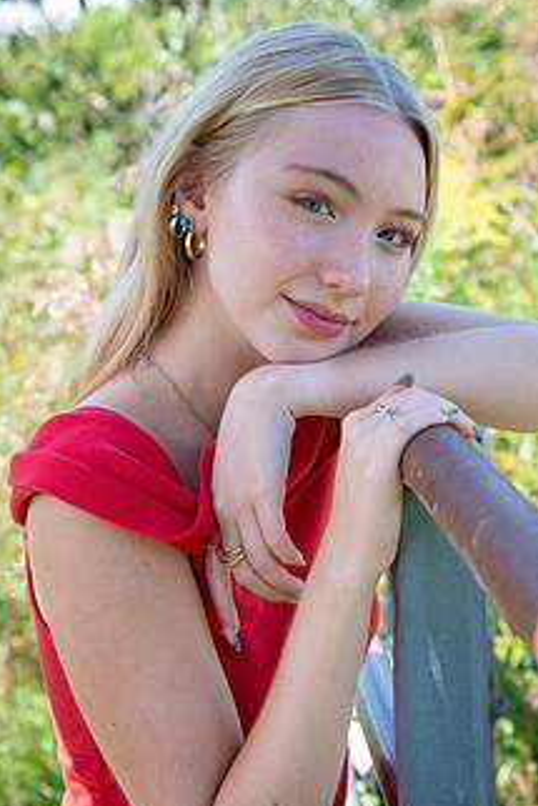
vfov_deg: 25.0
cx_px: 330
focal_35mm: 81
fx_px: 1814
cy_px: 385
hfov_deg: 16.9
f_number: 5.6
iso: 160
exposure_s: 1/320
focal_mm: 58
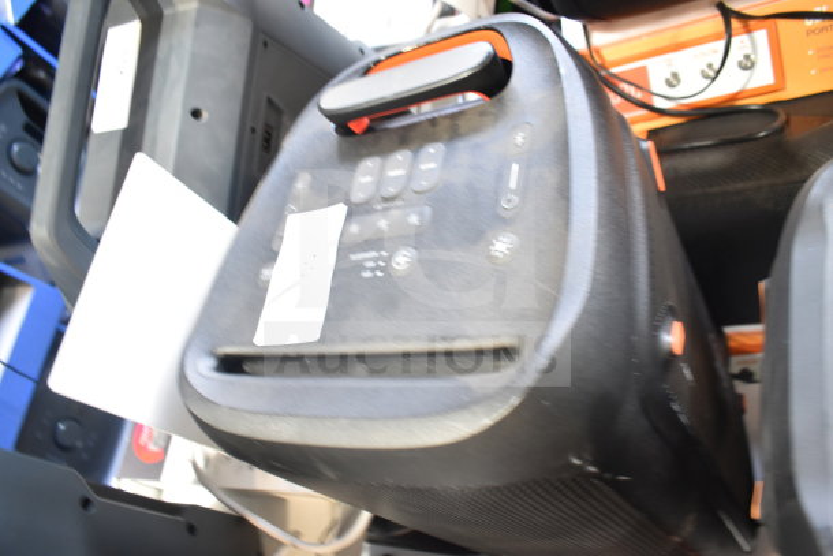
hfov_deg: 67.4
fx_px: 625
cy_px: 278
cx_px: 416
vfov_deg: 48.0
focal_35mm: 27
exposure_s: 1/30
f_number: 3.5
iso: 900
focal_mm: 18
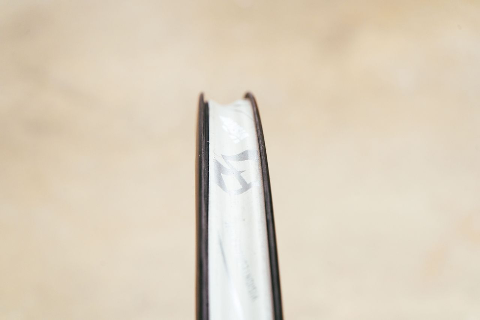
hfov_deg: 28.8
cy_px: 160
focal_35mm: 70
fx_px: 933
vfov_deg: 19.5
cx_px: 240
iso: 800
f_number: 7.1
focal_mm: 70
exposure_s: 1/125
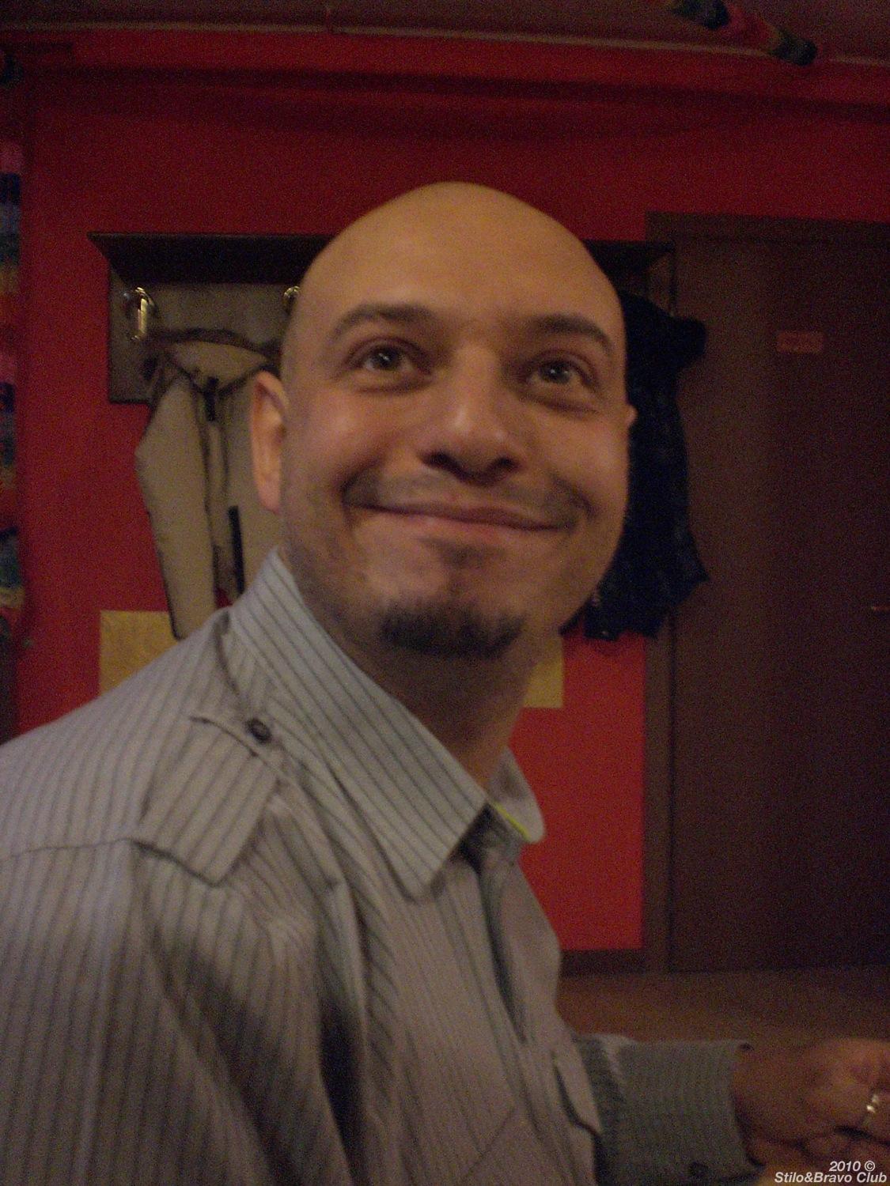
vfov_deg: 49.0
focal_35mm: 38
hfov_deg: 37.7
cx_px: 445
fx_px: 1303
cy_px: 593
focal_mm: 6.3
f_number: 3.1
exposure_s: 1/15
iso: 800
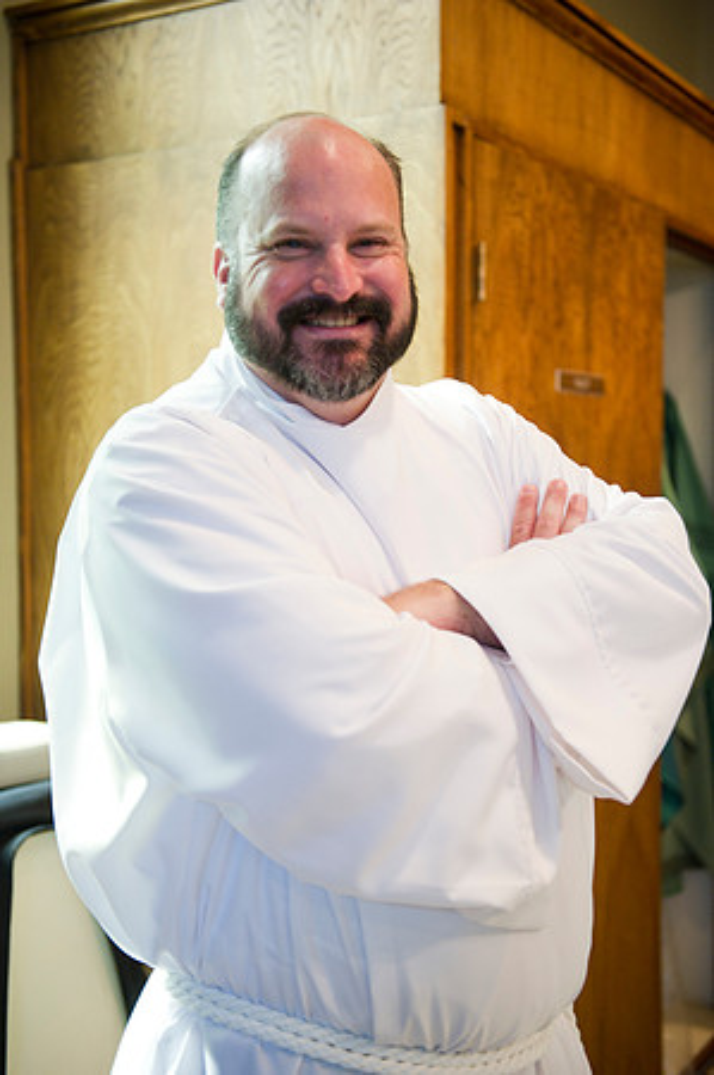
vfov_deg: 41.2
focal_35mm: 48
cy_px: 538
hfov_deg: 28.0
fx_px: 1431
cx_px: 357
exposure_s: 1/60
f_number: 2.8
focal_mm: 48
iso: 2000
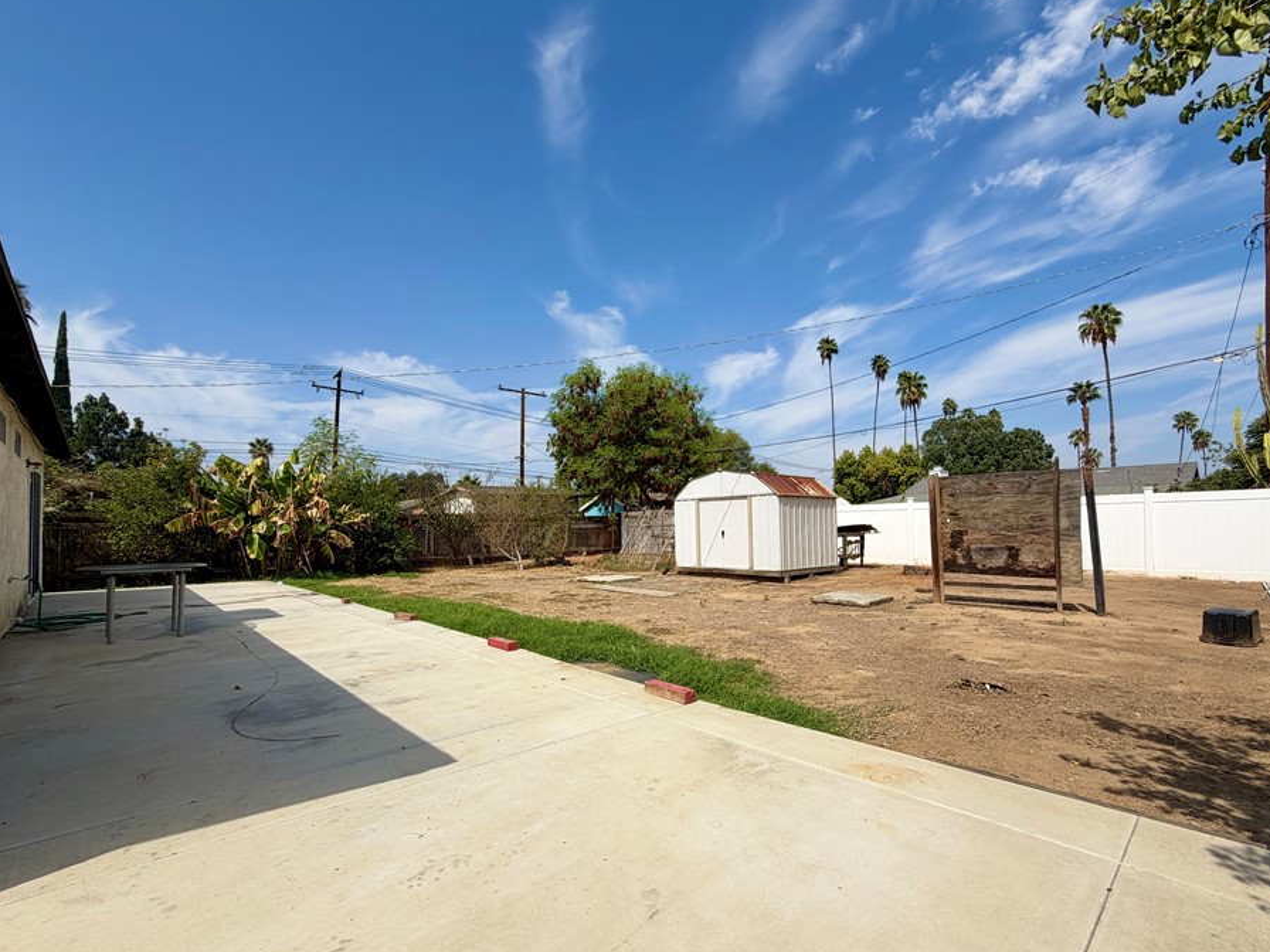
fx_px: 587
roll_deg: +0.6
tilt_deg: +1.6
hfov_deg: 94.5
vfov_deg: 78.0
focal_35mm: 16
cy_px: 513
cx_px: 656
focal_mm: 2.22
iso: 20
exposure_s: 1/1259
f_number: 2.2
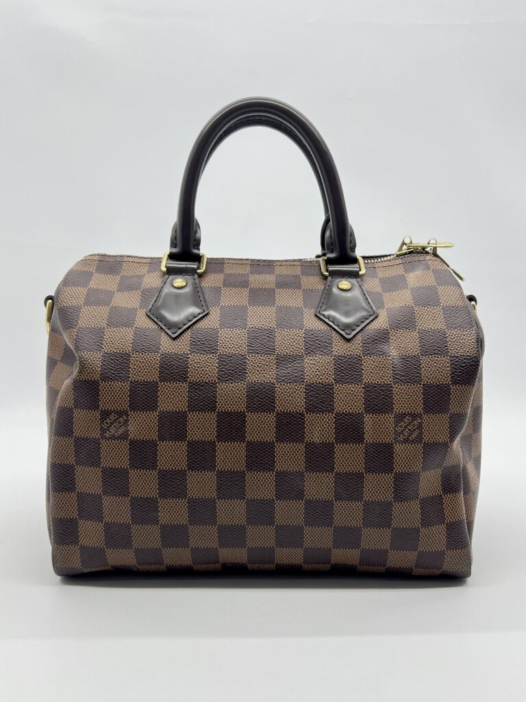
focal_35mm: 26
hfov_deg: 53.1
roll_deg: +0.2
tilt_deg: -7.2
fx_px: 527
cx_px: 263
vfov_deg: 67.3
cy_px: 351
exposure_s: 1/101
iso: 32
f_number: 1.5
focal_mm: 5.7
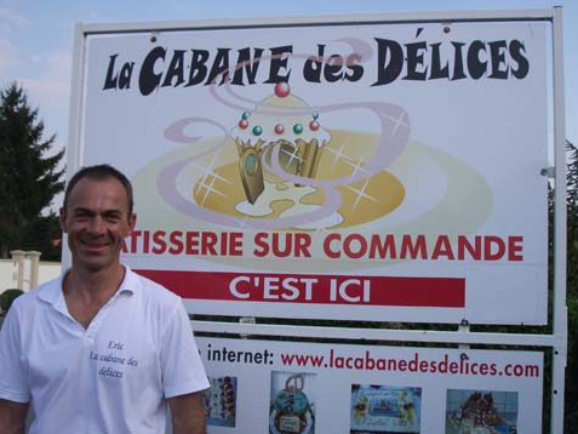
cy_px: 208
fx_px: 718
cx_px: 285
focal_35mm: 43
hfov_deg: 43.8
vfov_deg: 33.6
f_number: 4.6
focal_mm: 6.8
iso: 80
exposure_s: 1/320
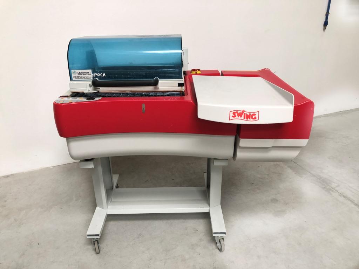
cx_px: 180
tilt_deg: -24.0
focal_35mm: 28
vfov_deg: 49.7
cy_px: 134
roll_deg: +0.4
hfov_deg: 63.4
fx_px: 290
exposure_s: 1/30
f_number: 1.8
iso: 32
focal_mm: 4
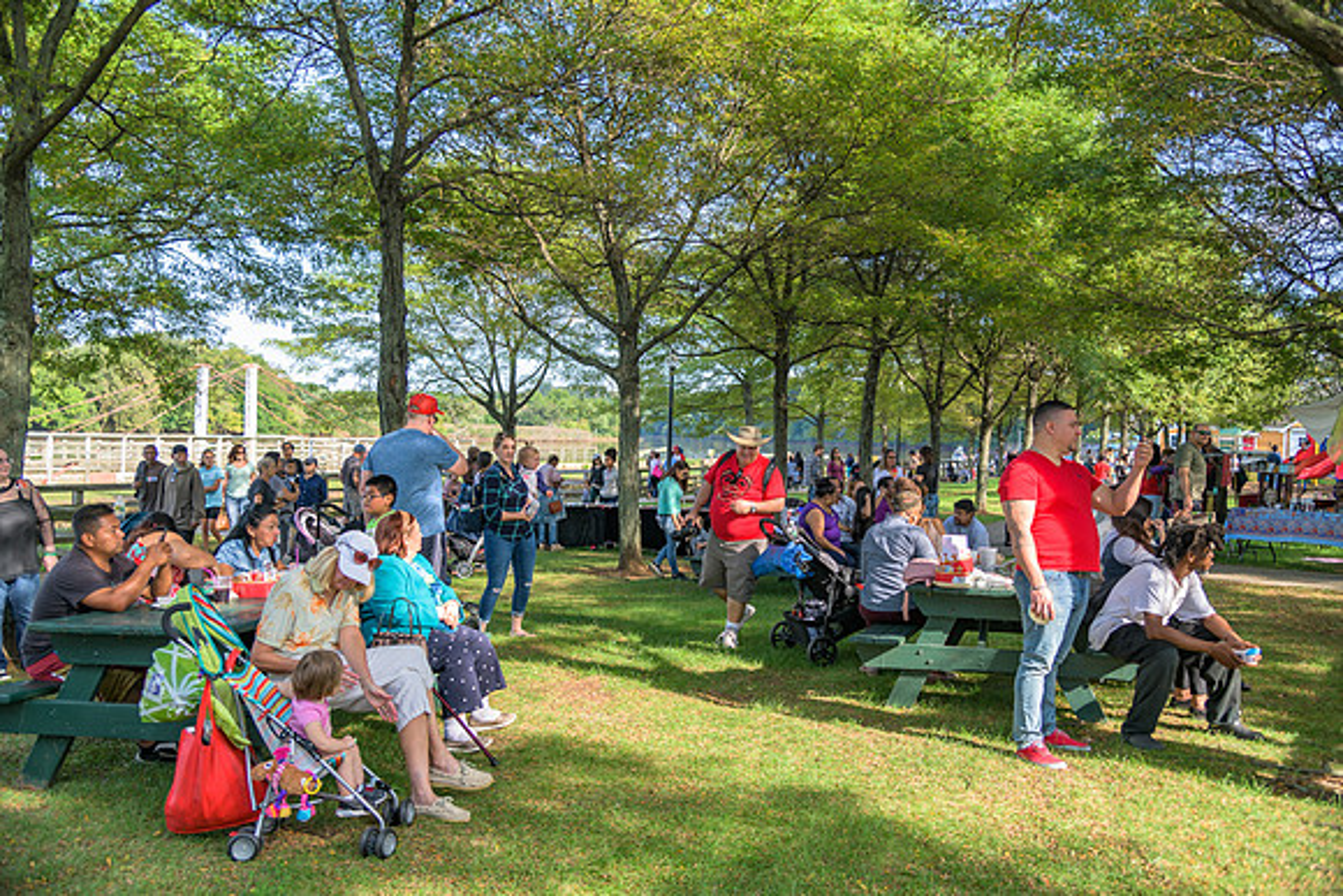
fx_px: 1157
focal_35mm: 31
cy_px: 448
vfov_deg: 42.3
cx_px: 672
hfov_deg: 60.3
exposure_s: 1/125
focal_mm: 31
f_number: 4
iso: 180
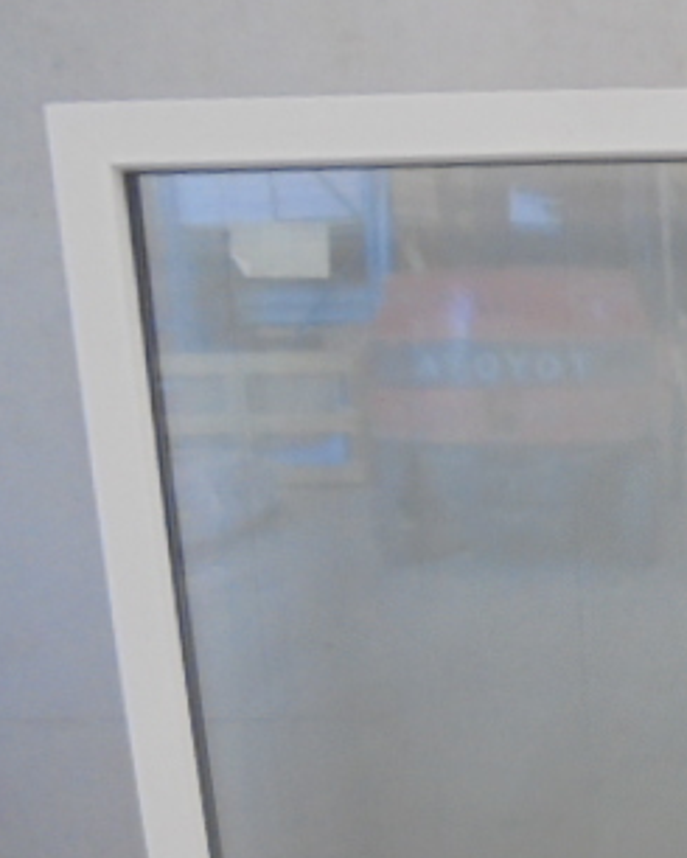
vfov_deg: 34.7
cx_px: 824
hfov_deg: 25.7
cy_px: 634
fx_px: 1346
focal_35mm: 53
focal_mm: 4.6
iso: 400
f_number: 3.5
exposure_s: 1/20
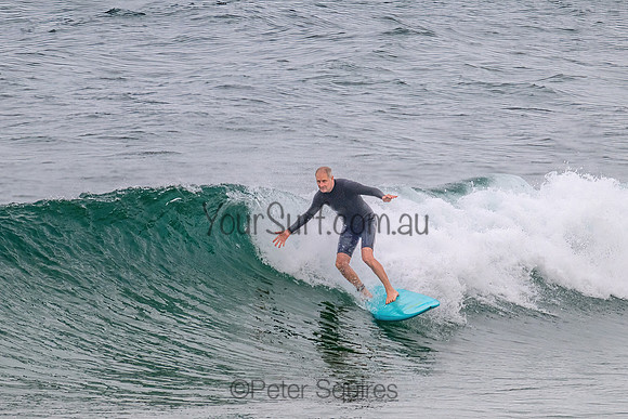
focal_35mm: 1098
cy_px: 241
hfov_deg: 1.9
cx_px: 354
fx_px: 19153
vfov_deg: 1.3
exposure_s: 1/2000
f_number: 11
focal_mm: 800
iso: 1000
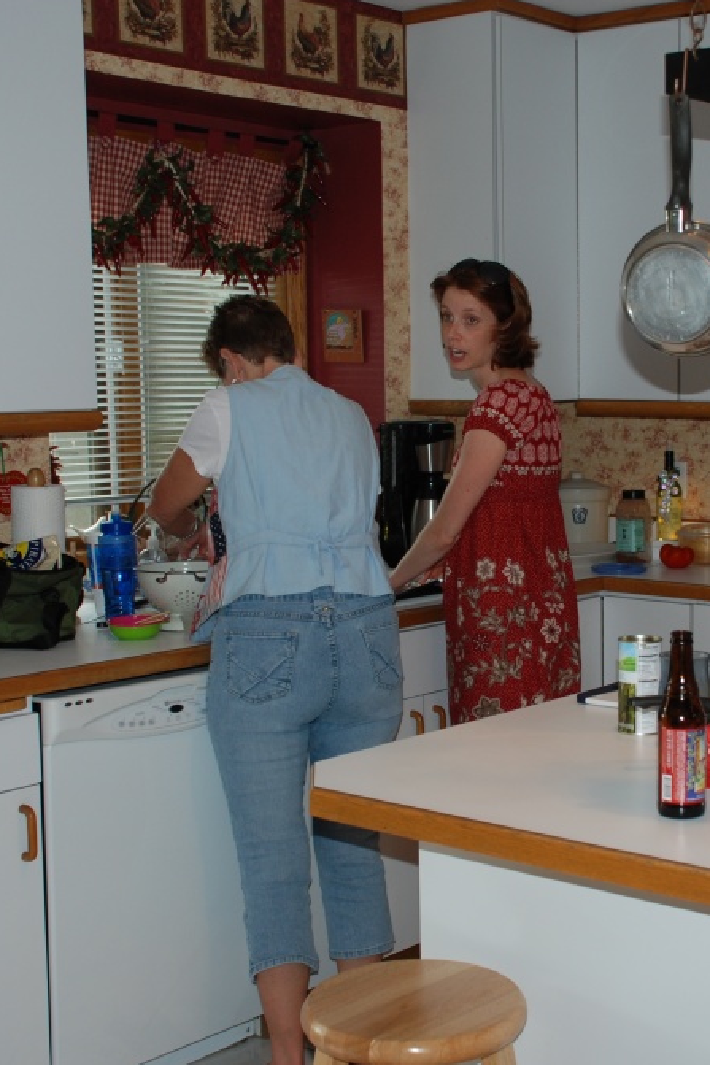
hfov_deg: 24.4
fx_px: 1628
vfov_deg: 36.3
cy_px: 529
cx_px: 526
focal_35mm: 55
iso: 200
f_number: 4
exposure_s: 1/60
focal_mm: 24
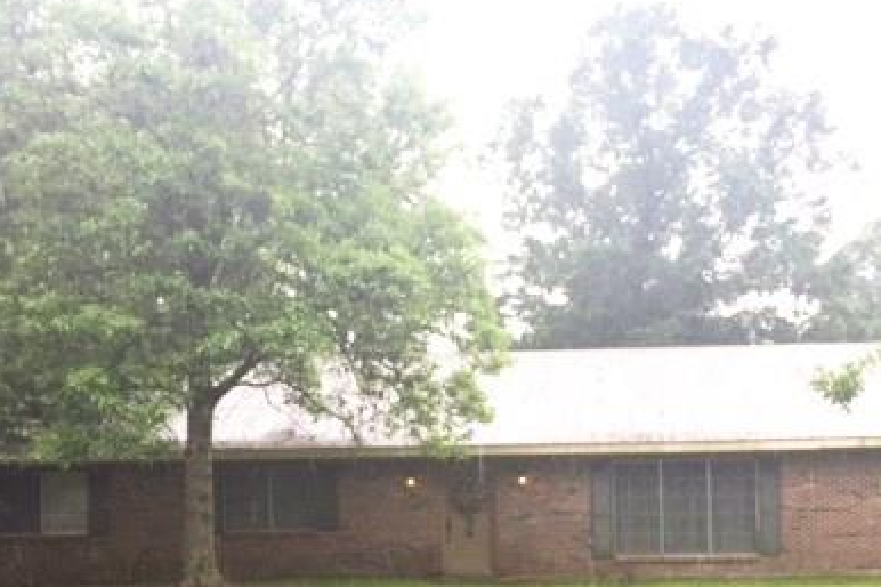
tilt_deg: +1.0
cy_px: 477
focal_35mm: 50
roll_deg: +0.7
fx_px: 1223
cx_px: 500
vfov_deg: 26.4
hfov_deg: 39.5
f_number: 2.2
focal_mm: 4.15
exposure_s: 1/444
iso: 32
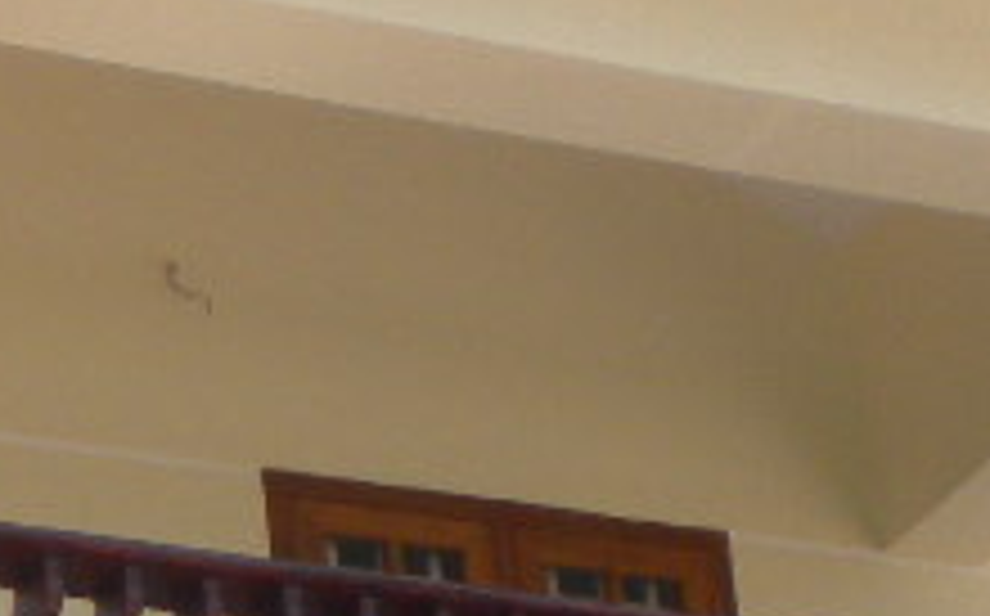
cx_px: -50
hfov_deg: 12.0
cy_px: 1286
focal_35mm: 173
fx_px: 4663
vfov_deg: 7.2
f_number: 4.6
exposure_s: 1/290
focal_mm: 6.3
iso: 113
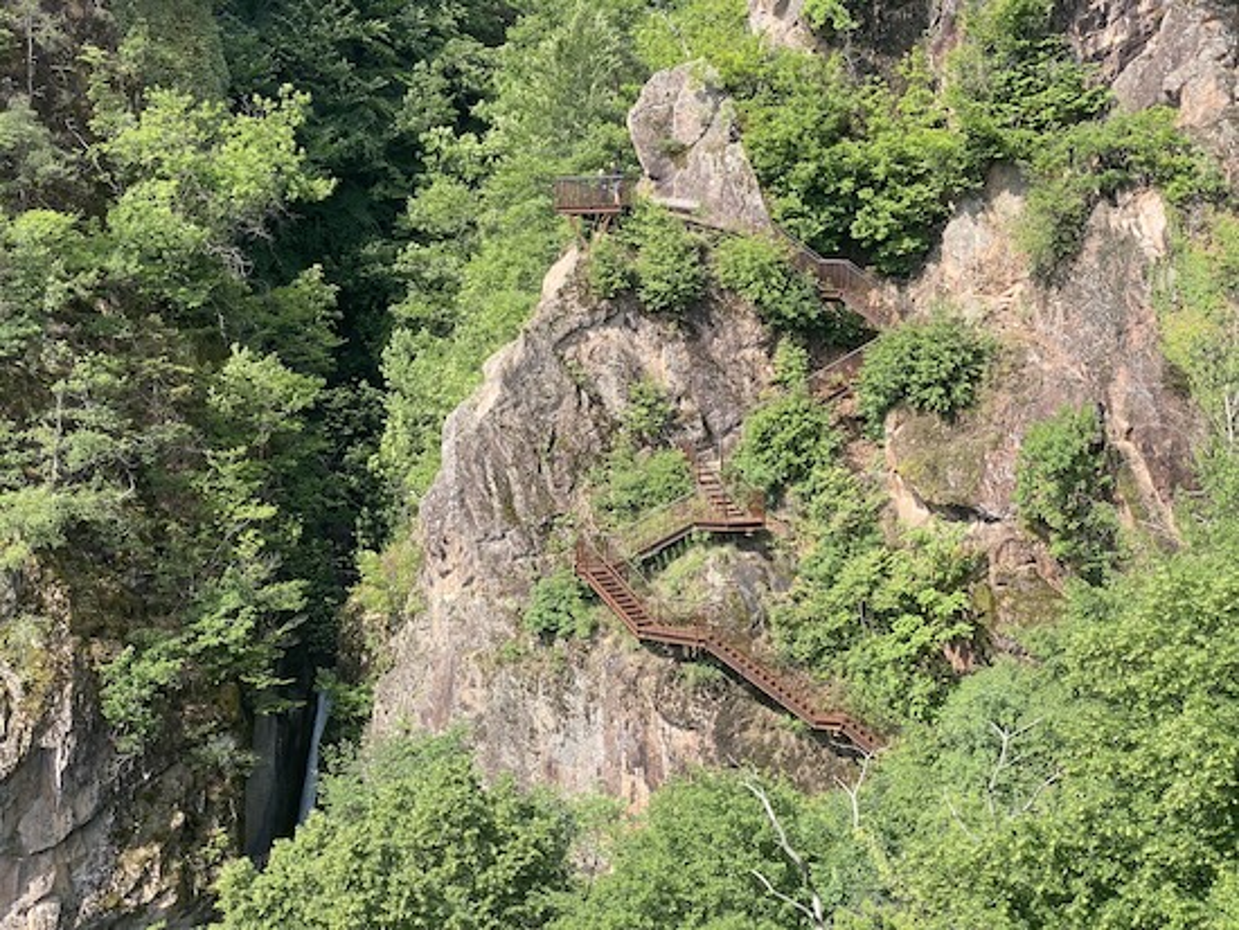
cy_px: 465
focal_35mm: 52
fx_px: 1862
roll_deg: -0.6
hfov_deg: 36.8
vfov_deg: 28.1
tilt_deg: -4.9
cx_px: 620
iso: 20
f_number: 2
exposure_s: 1/421
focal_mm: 6
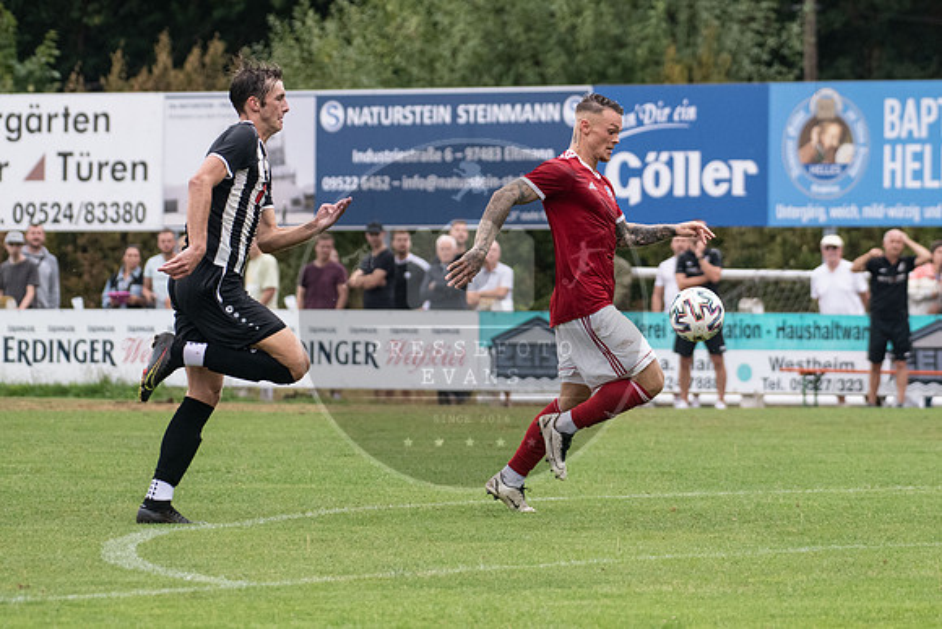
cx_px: 666
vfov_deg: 4.3
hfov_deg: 6.4
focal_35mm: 321
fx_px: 8403
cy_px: 235
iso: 1400
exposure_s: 1/1600
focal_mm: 200
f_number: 5.6
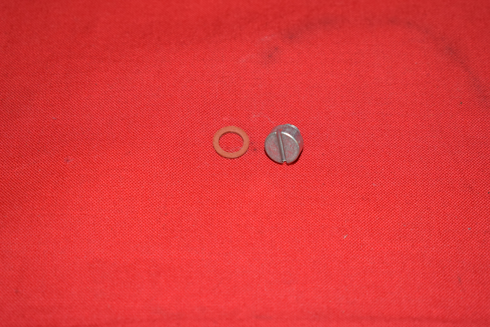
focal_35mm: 82
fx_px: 1123
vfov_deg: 16.6
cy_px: 164
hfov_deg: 24.6
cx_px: 245
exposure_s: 1/125
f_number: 5.6
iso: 640
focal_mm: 55
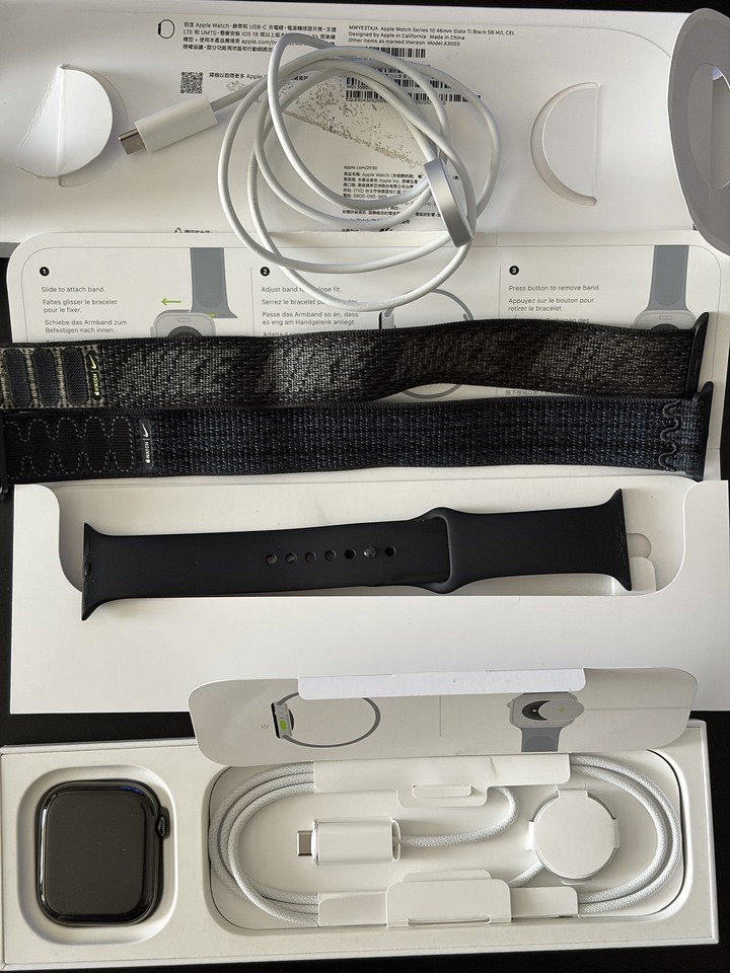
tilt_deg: -84.6
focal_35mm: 52
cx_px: 365
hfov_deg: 28.0
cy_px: 486
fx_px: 1462
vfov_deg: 36.8
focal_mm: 5.96
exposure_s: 1/40
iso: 200
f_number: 1.6
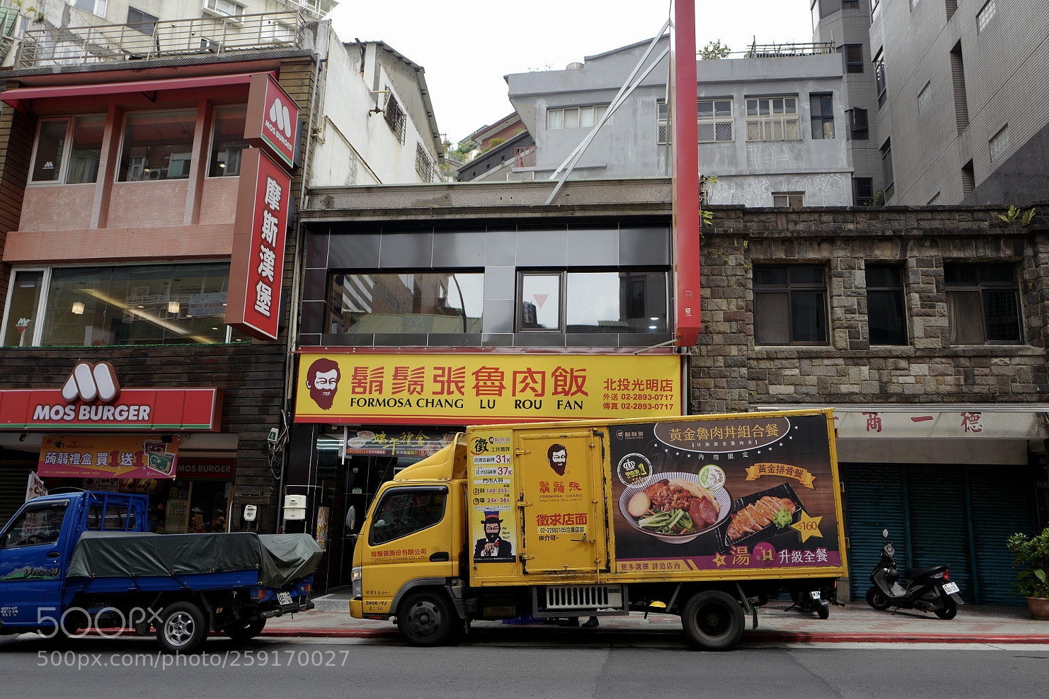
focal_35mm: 29
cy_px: 350
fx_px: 845
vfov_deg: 45.0
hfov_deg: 63.6
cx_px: 538
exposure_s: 1/800
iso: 100
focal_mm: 28
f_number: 1.7
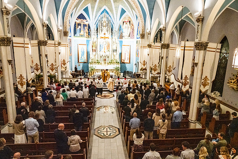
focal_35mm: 26
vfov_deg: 49.6
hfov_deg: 69.4
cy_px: 80
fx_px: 172
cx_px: 119
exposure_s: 1/60
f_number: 11
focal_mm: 26
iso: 5000
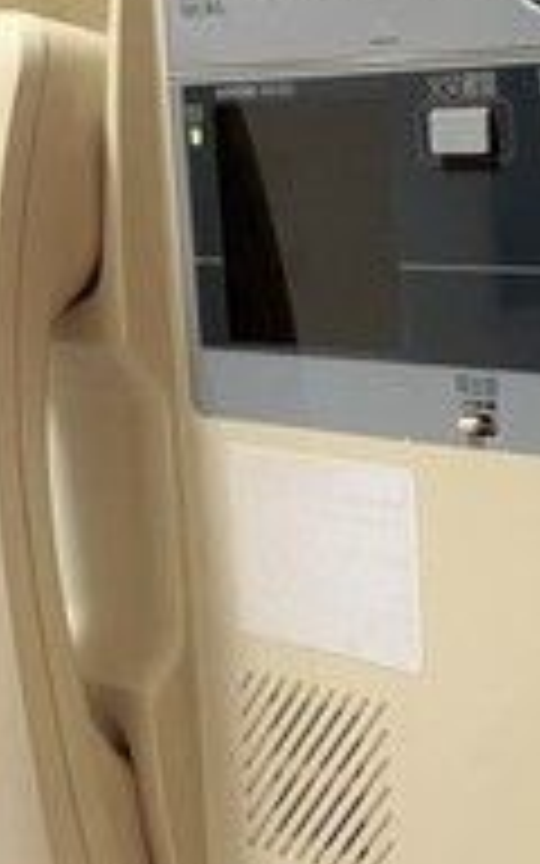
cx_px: 801
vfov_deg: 22.6
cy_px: 432
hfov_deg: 13.4
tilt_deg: -7.2
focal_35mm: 92
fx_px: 2166
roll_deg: +2.6
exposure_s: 1/60
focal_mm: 5.7
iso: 200
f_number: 1.5
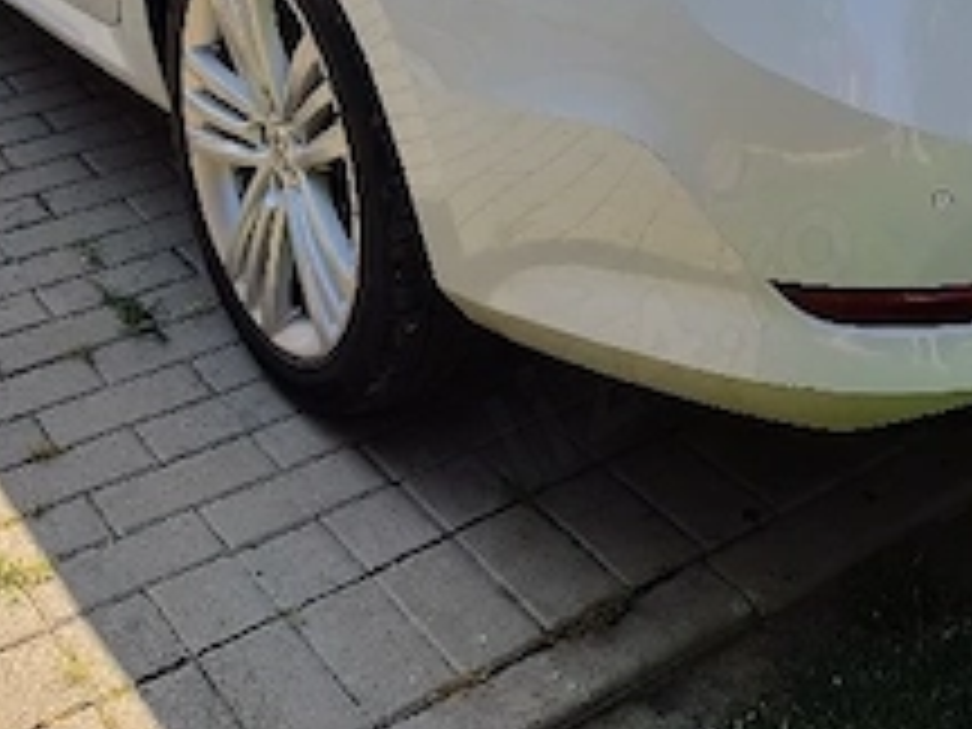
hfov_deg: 29.7
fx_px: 1797
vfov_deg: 20.6
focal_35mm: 64
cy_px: -261
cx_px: 742
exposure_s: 1/769
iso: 50
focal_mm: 6.06
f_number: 1.7
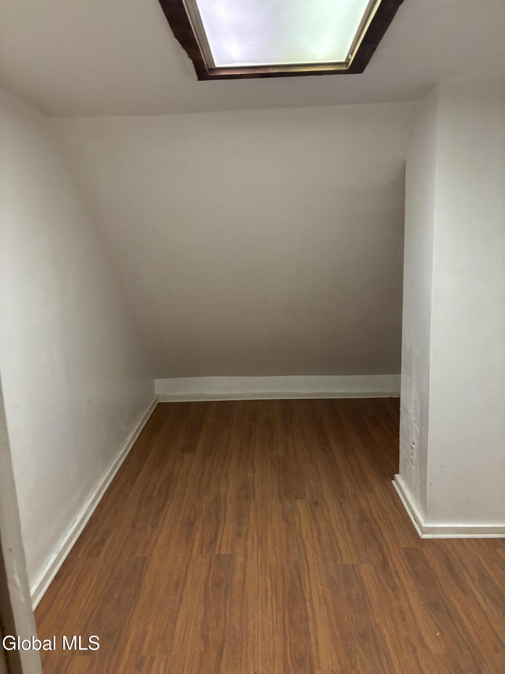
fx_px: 506
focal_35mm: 26
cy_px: 337
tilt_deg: -10.7
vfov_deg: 67.3
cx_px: 252
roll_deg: +2.2
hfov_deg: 53.1
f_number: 1.6
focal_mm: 5.96
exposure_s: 1/40
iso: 400
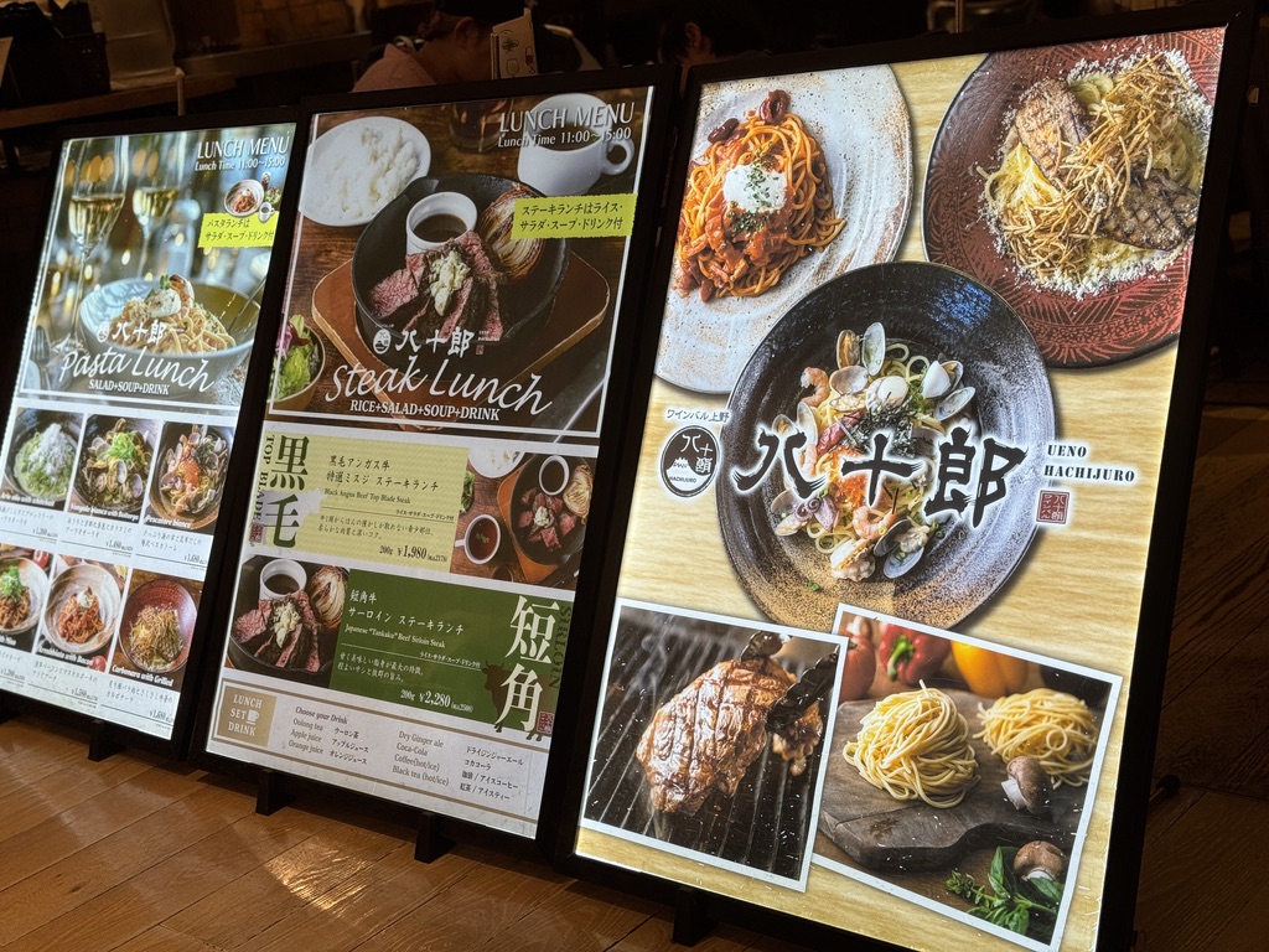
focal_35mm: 48
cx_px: 634
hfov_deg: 39.7
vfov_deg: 30.3
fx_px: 1760
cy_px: 476
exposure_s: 1/268
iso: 64
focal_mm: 6.76
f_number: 1.78
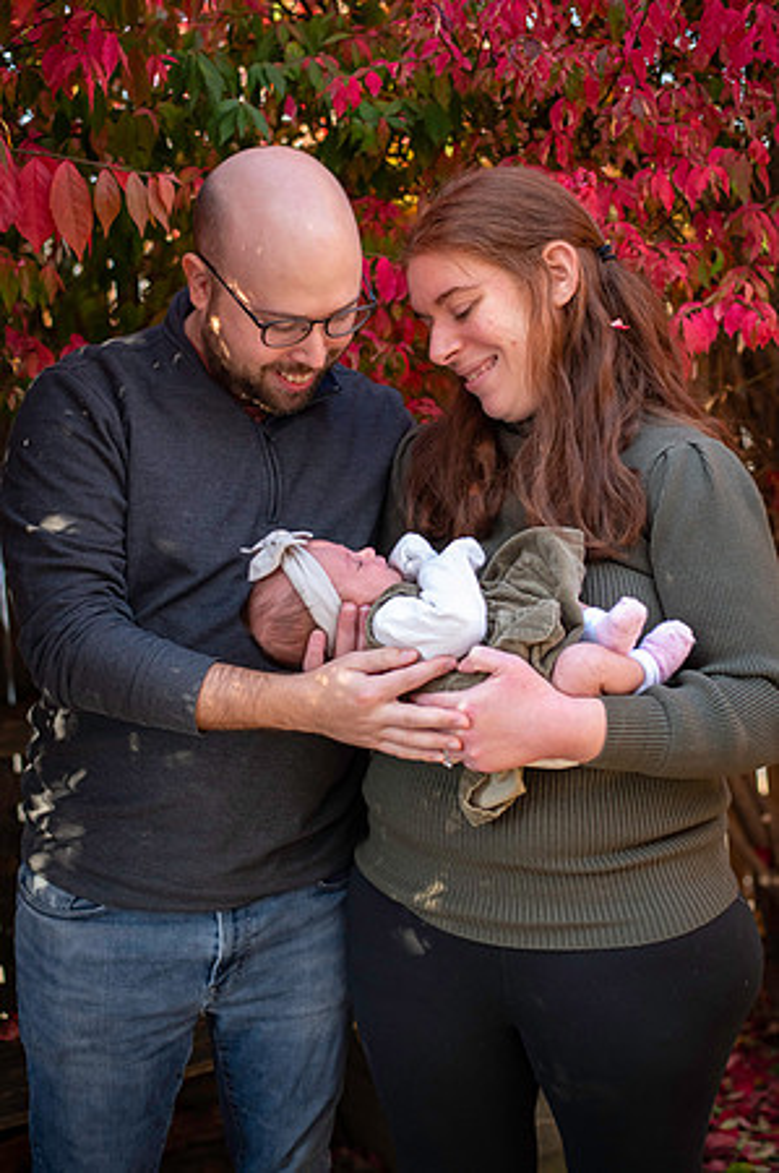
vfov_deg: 39.6
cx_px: 390
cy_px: 586
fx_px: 1627
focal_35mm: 50
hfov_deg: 26.9
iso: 3200
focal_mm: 50
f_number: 2.5
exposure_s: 1/3200
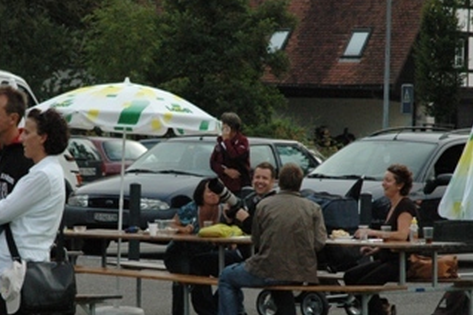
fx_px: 2772
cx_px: 199
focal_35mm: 211
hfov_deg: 9.8
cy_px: 185
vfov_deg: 6.5
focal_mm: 70
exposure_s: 1/400
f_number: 10
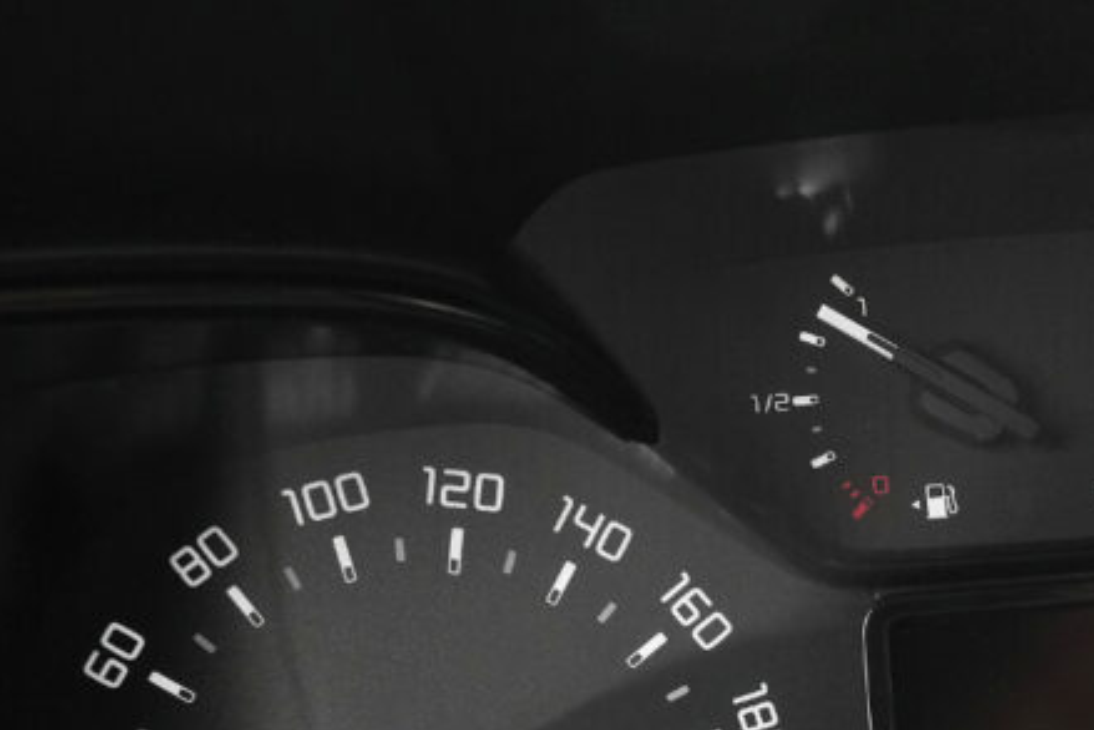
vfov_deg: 18.8
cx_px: 1169
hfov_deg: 26.8
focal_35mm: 70
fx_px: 2128
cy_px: 786
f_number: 9
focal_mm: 19.7
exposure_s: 1/250
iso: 2000
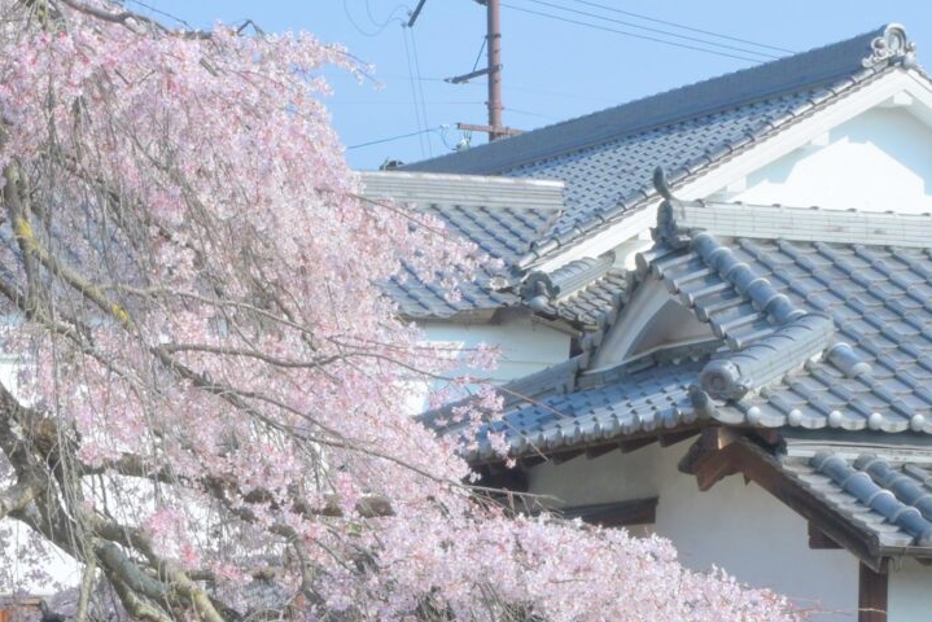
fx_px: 3180
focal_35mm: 123
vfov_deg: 11.0
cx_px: 450
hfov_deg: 16.7
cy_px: 691
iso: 200
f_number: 11
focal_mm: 23
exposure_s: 1/250
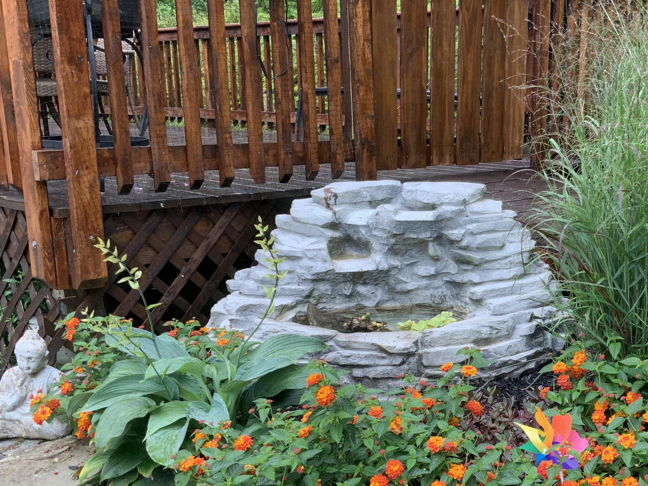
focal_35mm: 46
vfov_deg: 31.3
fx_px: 861
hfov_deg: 40.5
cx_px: 451
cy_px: 327
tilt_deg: -15.3
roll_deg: -0.7
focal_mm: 3
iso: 25
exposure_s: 1/122
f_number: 1.8
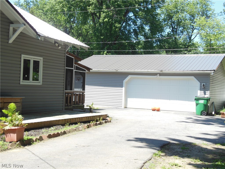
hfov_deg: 38.2
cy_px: 84
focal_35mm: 50
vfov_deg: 29.1
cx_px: 112
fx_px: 325
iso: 125
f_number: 4
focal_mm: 8.9
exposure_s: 1/320
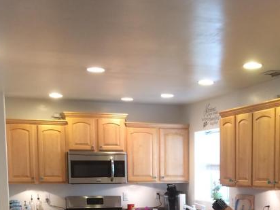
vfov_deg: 19.5
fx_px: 582
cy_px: 239
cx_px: 210
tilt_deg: -8.0
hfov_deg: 26.7
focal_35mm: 72
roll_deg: +2.7
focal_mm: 4.15
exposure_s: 1/30
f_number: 2.2
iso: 80
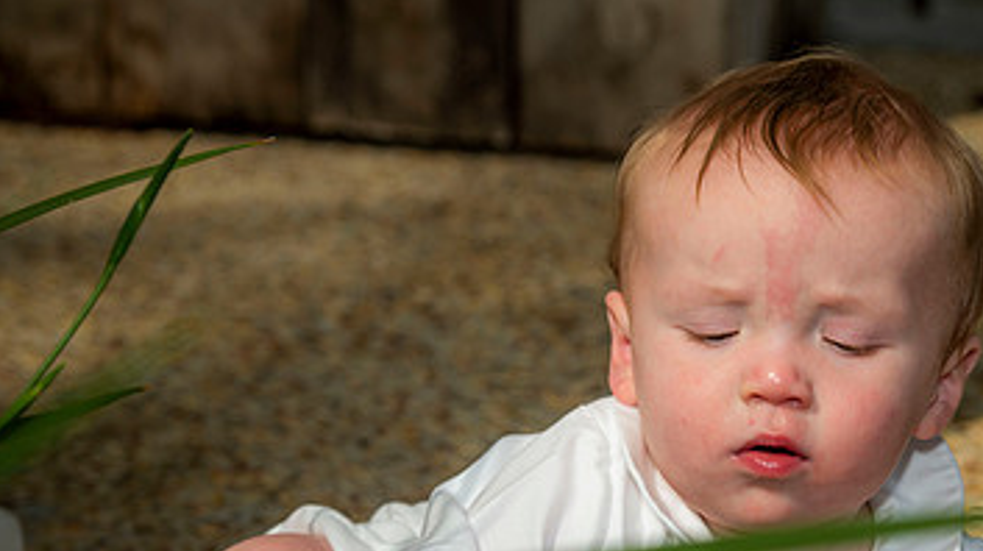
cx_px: 640
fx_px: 5470
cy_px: 487
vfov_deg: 5.8
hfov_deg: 10.3
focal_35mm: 210
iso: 50
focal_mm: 122
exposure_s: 1/200
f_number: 8
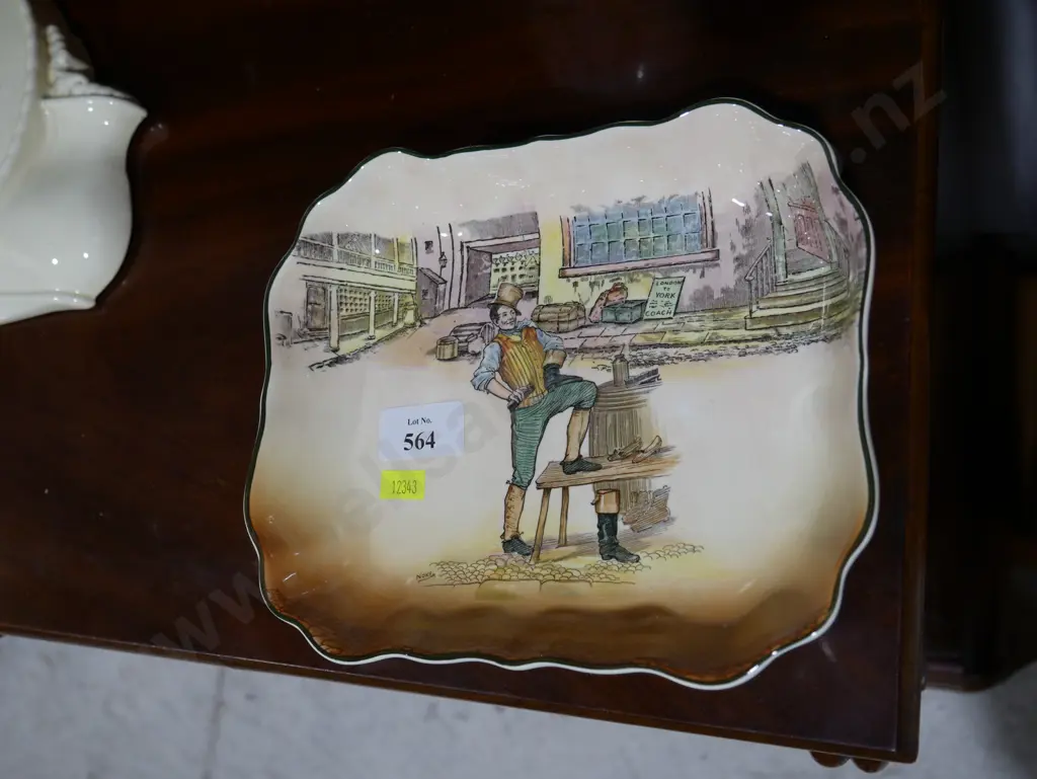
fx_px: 1199
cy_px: 390
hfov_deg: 46.8
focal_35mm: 40
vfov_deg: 36.0
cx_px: 518
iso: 200
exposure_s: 1/60
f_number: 4.4
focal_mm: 20
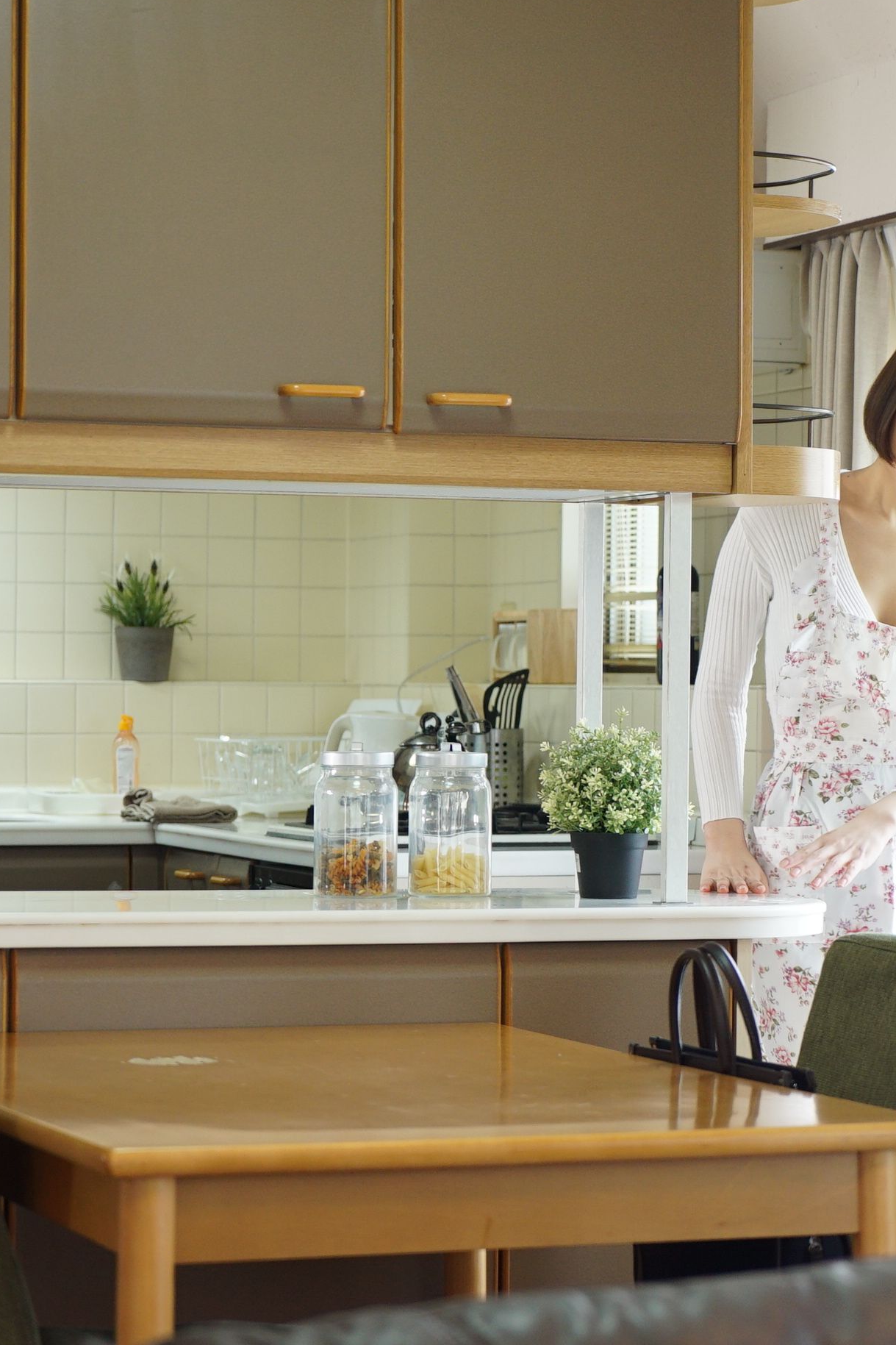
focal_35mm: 106
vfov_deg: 19.3
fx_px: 3958
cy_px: 671
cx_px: 515
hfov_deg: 12.9
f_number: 4
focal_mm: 70
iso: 1000
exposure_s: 1/100
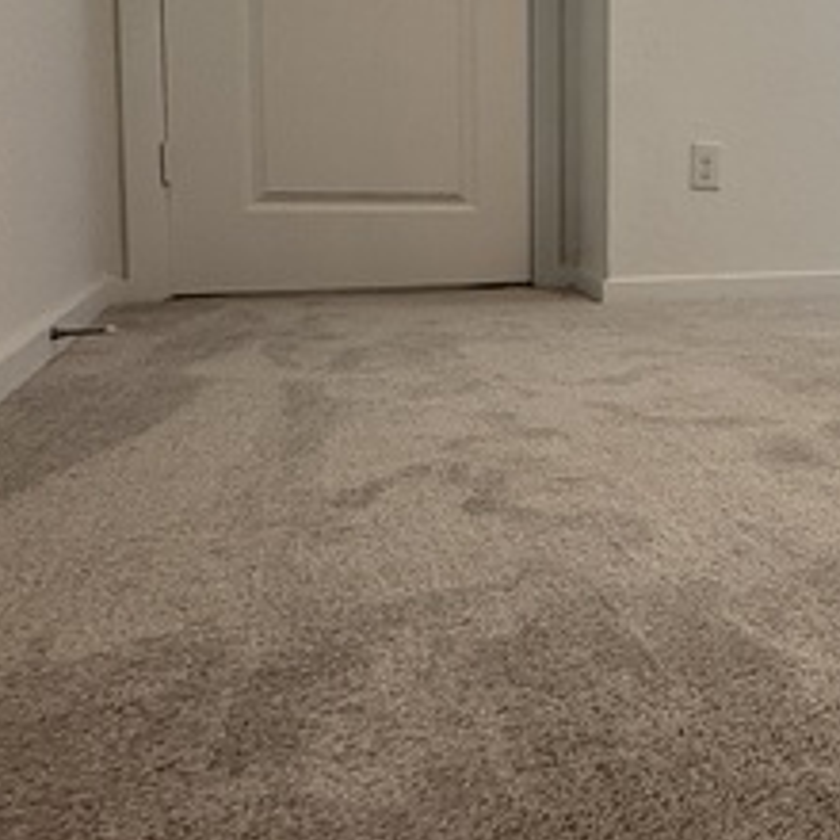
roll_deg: -1.2
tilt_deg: -4.2
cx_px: 1019
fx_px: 988
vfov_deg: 44.9
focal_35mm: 36
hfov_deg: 35.6
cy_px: 241
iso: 125
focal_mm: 2.22
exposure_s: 1/120
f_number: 2.2
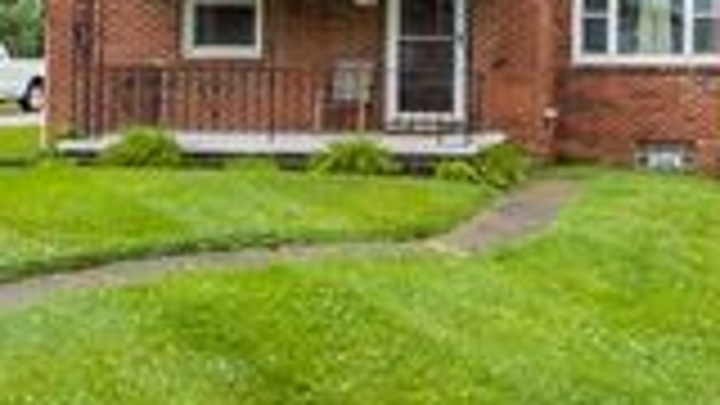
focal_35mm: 49
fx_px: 935
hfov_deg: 38.6
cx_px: 675
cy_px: 29
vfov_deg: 23.7
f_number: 5
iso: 400
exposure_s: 1/125
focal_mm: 10
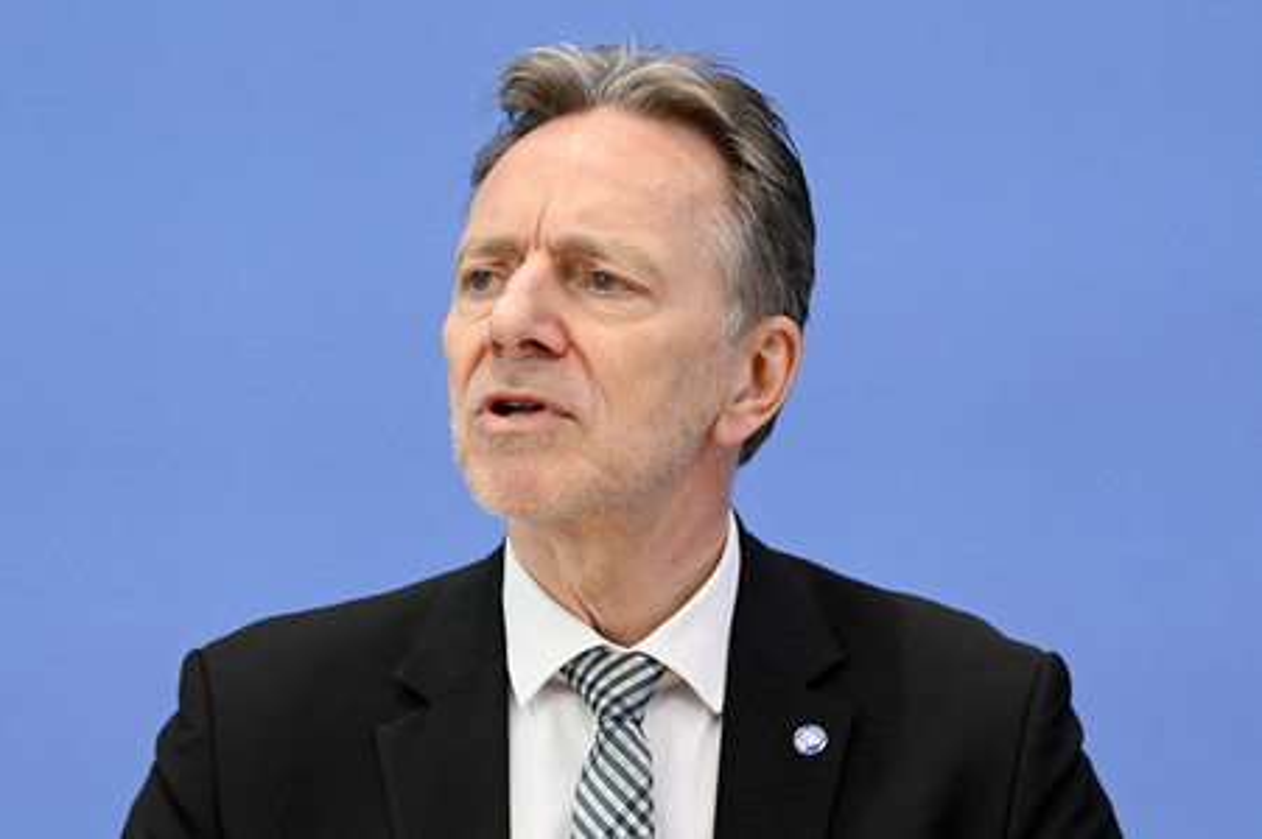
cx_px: 631
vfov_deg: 10.5
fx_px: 4554
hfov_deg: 15.8
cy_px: 420
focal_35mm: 130
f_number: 5.6
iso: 4000
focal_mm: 130
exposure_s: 1/640
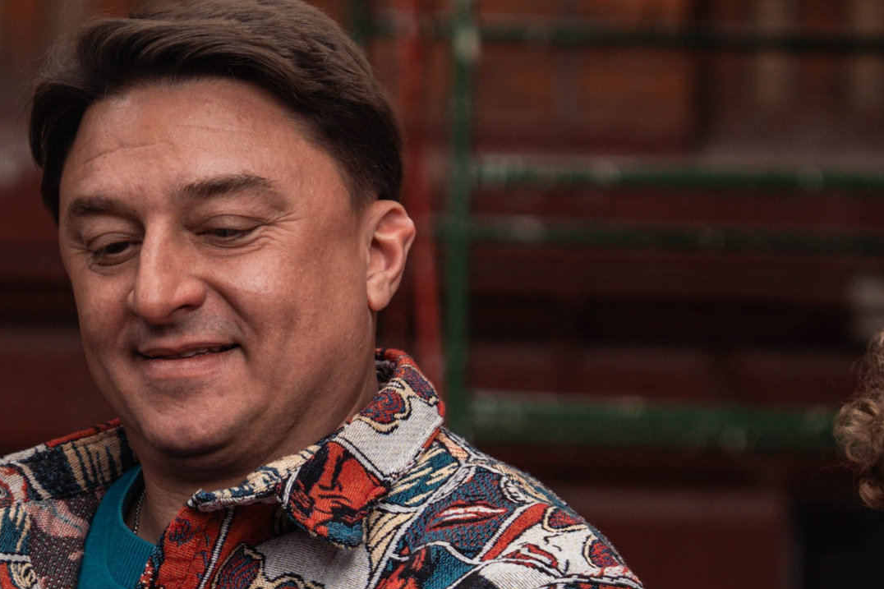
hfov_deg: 9.4
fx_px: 5352
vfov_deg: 6.3
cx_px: 274
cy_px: 557
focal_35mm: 218
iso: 160
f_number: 2.8
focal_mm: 59
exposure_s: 1/200
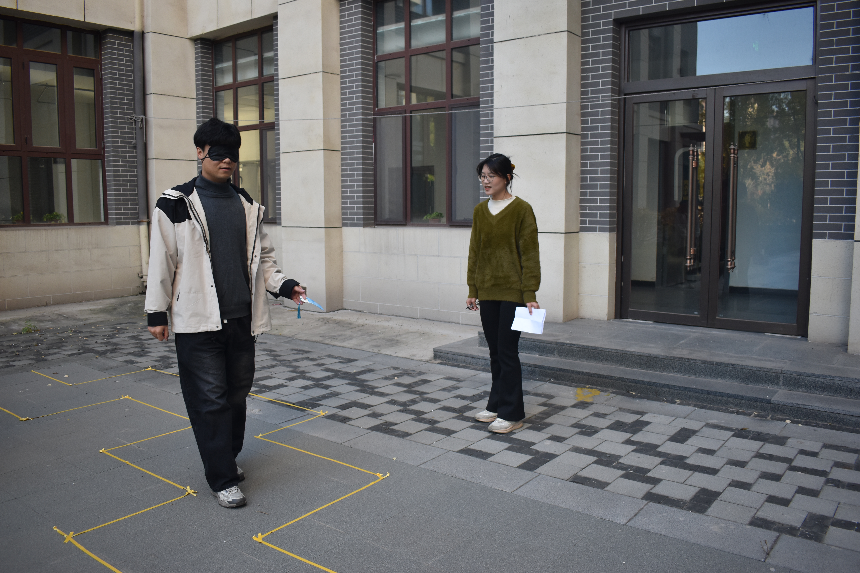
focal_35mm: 27
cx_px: 430
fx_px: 645
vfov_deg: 47.9
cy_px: 286
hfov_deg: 67.4
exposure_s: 1/250
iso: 400
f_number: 4
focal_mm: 18
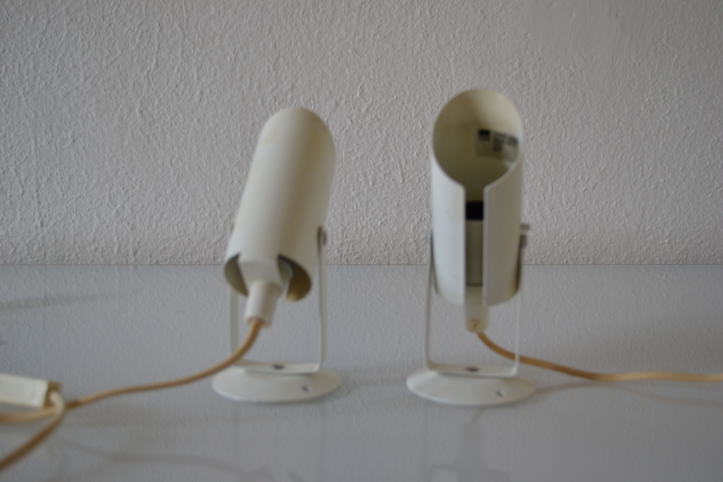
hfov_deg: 49.6
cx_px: 362
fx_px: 783
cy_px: 241
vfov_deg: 34.2
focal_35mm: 39
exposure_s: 1/50
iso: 400
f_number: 4.2
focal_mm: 26
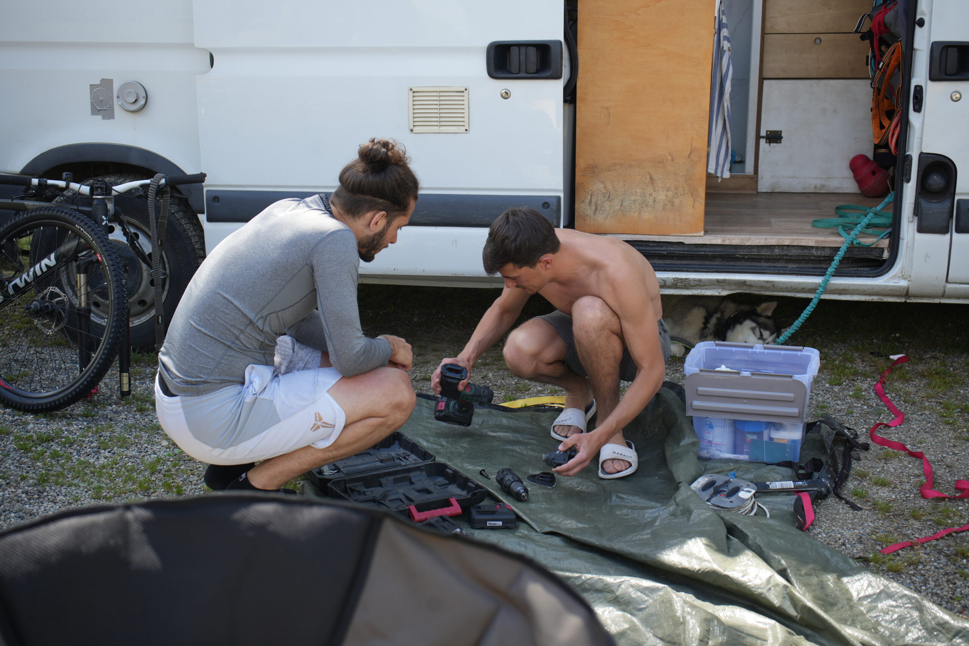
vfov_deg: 28.1
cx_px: 484
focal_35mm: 48
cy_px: 323
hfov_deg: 41.1
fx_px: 1292
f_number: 4.5
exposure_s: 1/125
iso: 100
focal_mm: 48
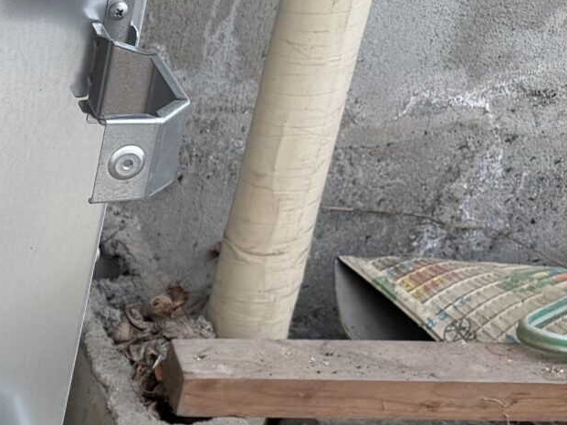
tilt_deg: -40.4
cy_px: 573
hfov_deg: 17.3
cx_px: -349
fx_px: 1621
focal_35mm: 99
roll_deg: +1.4
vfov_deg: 14.2
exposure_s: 1/547
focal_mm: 6.76
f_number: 1.78
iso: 80
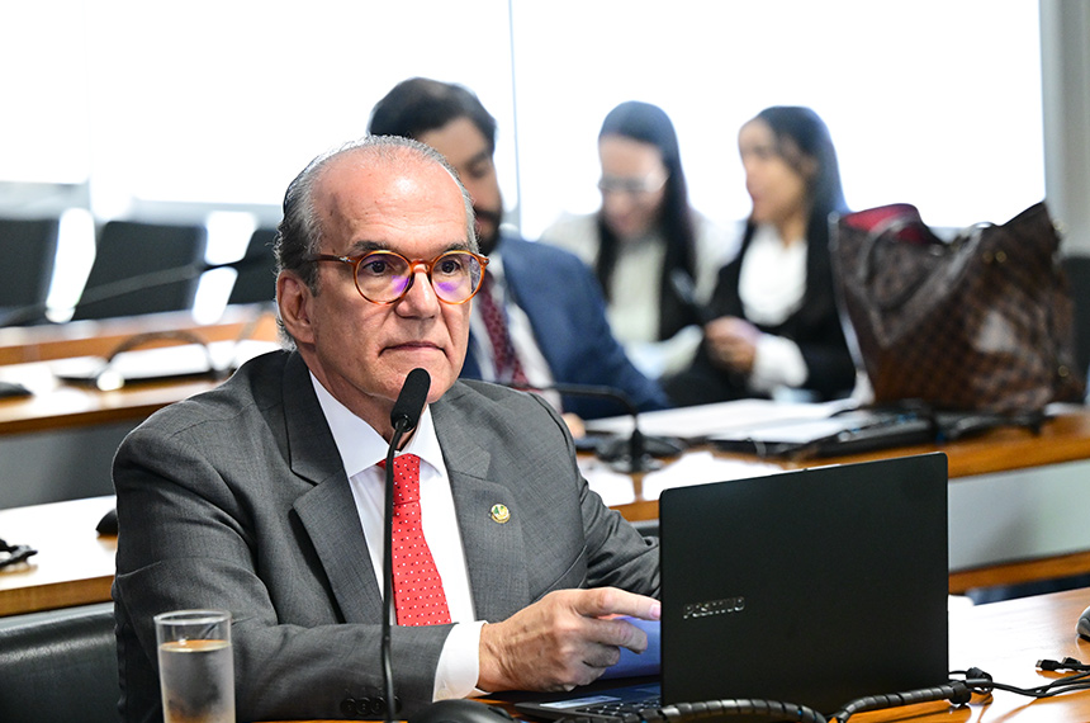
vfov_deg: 8.0
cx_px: 545
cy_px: 362
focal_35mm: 172
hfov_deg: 12.0
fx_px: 5198
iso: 3200
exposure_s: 1/200
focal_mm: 115
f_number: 3.2
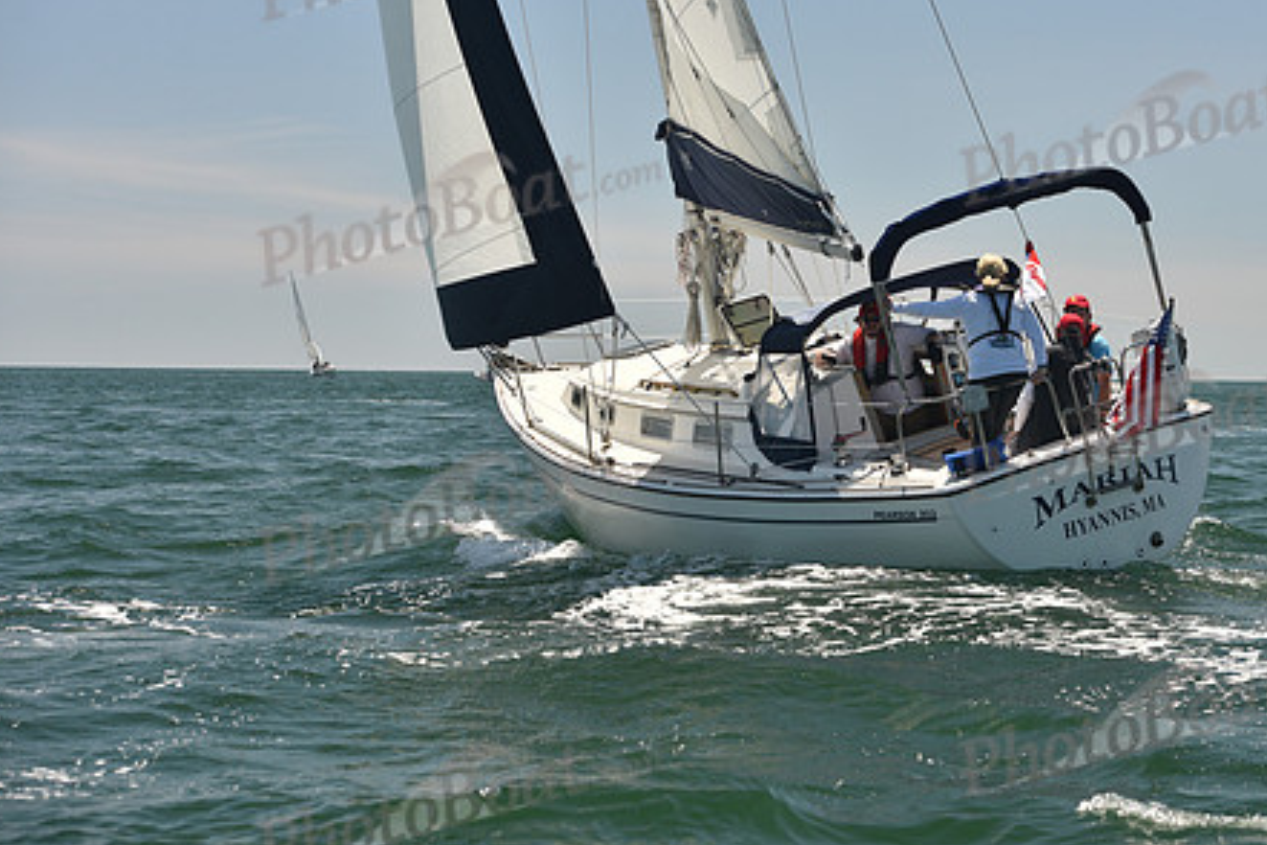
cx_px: 813
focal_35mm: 92
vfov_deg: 14.8
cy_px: 320
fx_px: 3238
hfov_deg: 22.1
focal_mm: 70
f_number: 5
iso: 250
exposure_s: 1/800
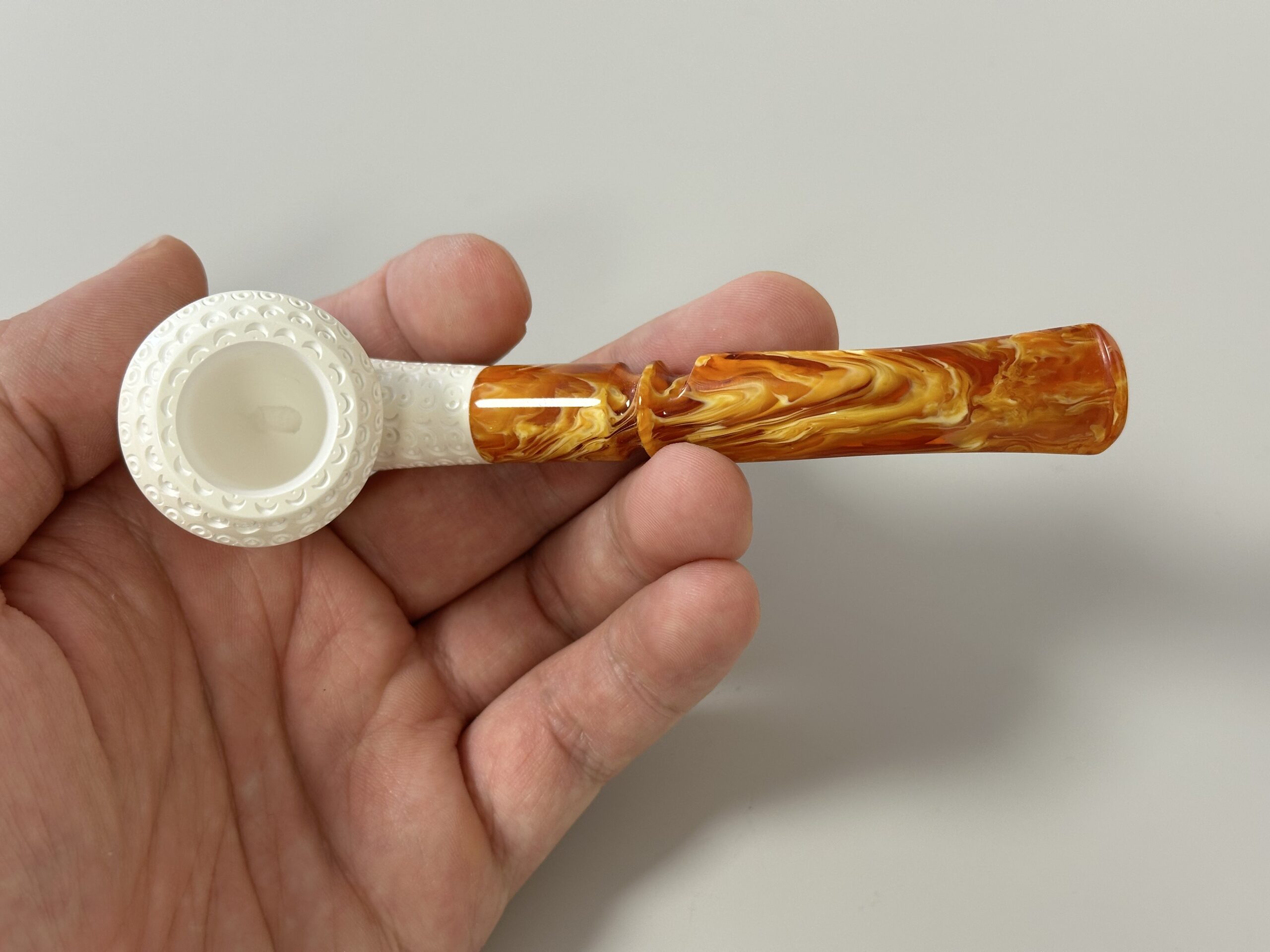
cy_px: 476
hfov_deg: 39.7
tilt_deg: -58.5
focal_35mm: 48
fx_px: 1761
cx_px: 635
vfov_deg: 30.3
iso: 64
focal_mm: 6.86
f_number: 1.78
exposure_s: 1/50
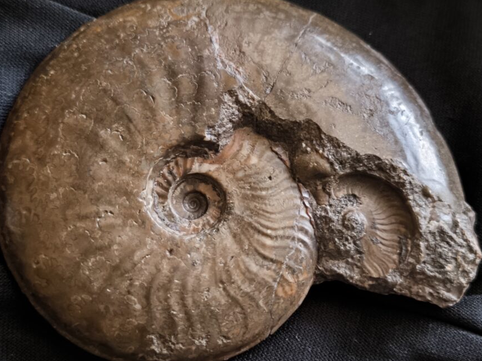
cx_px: 233
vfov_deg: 25.2
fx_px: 808
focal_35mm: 58
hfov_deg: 33.2
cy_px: 180
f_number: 1.9
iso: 1250
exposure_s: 1/20
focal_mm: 6.92
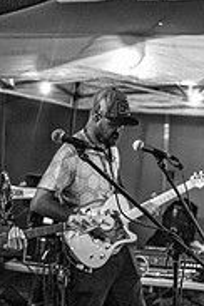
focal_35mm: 133
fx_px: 1130
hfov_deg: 10.2
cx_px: -20
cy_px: 284
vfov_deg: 15.2
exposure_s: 1/200
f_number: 2.8
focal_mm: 54
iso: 3200
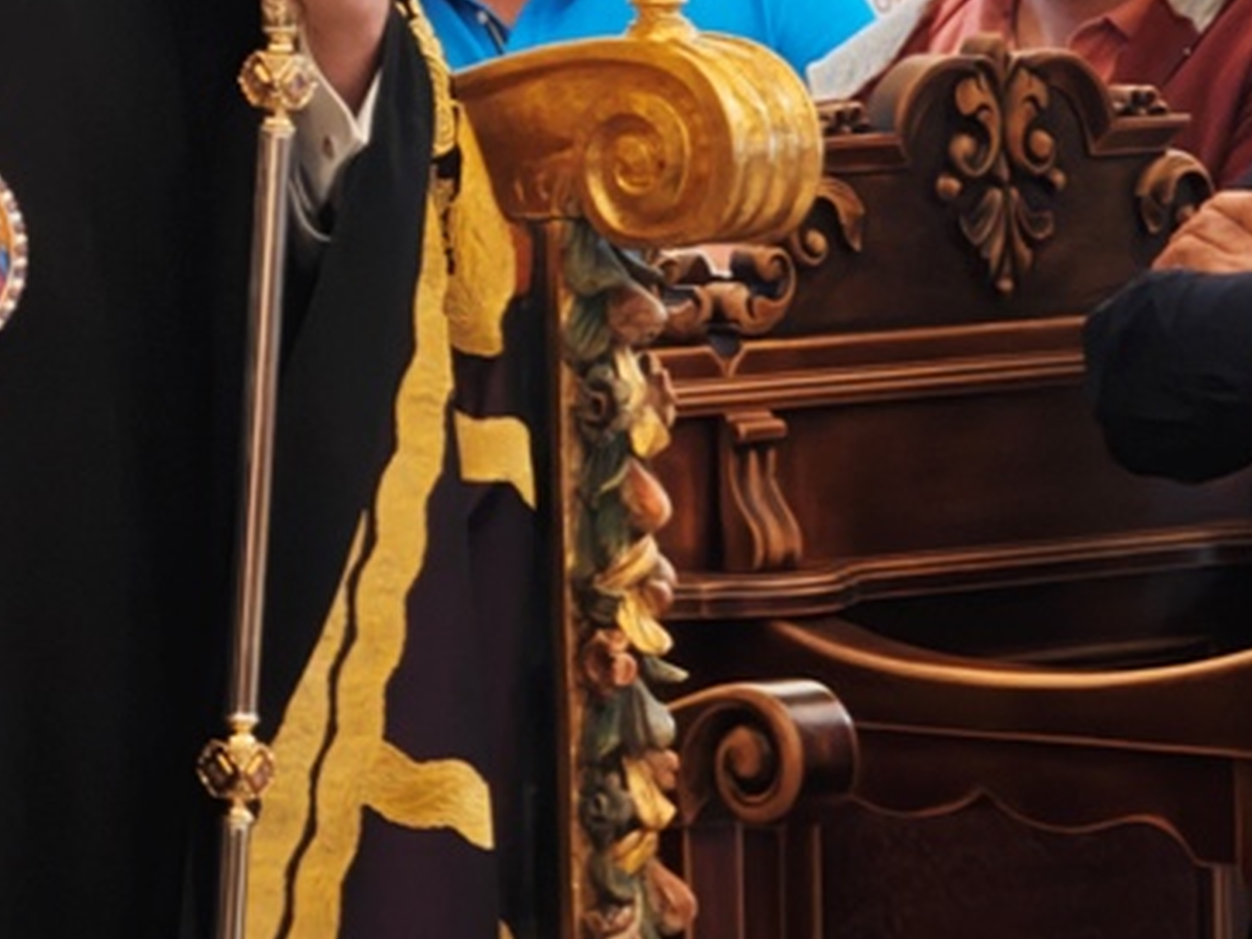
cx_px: 96
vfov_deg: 4.0
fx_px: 13310
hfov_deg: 5.4
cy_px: -55
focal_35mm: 368
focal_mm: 19.4
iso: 800
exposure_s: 1/25
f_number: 2.5
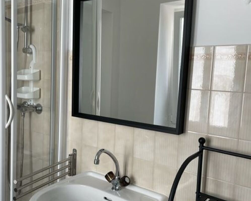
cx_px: 126
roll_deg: -2.7
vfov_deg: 43.3
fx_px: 253
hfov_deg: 52.8
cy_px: 107
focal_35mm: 34
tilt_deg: -5.4
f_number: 1.6
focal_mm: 4.2
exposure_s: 1/176
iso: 32
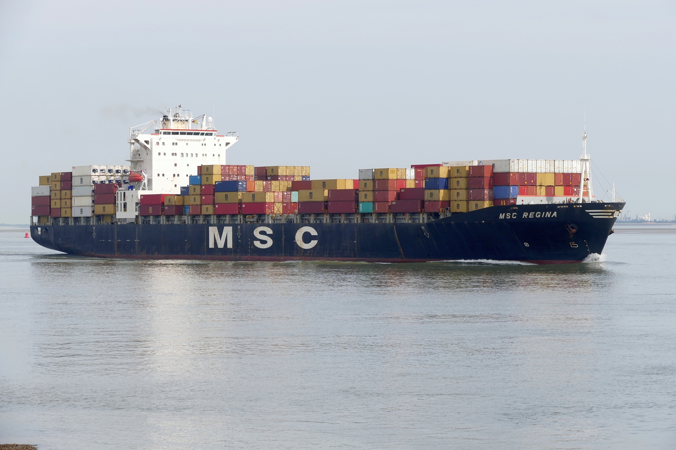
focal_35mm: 135
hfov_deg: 15.2
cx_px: 338
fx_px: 2535
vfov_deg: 10.2
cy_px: 225
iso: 125
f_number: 5.6
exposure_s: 1/640
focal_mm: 49.07
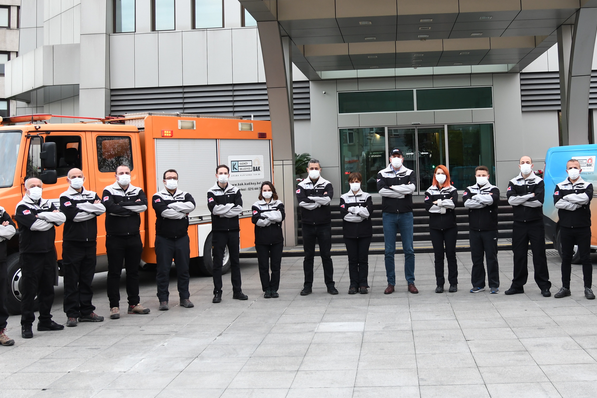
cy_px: 139
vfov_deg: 30.3
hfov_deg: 44.4
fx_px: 730
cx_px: 346
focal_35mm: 44
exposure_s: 1/50
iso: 500
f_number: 4
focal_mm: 24
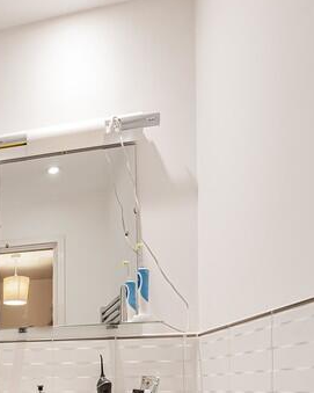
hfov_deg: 32.9
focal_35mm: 34
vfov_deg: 45.4
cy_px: 384
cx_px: -89
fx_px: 395
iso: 320
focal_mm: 12
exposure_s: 1/2.5
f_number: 9
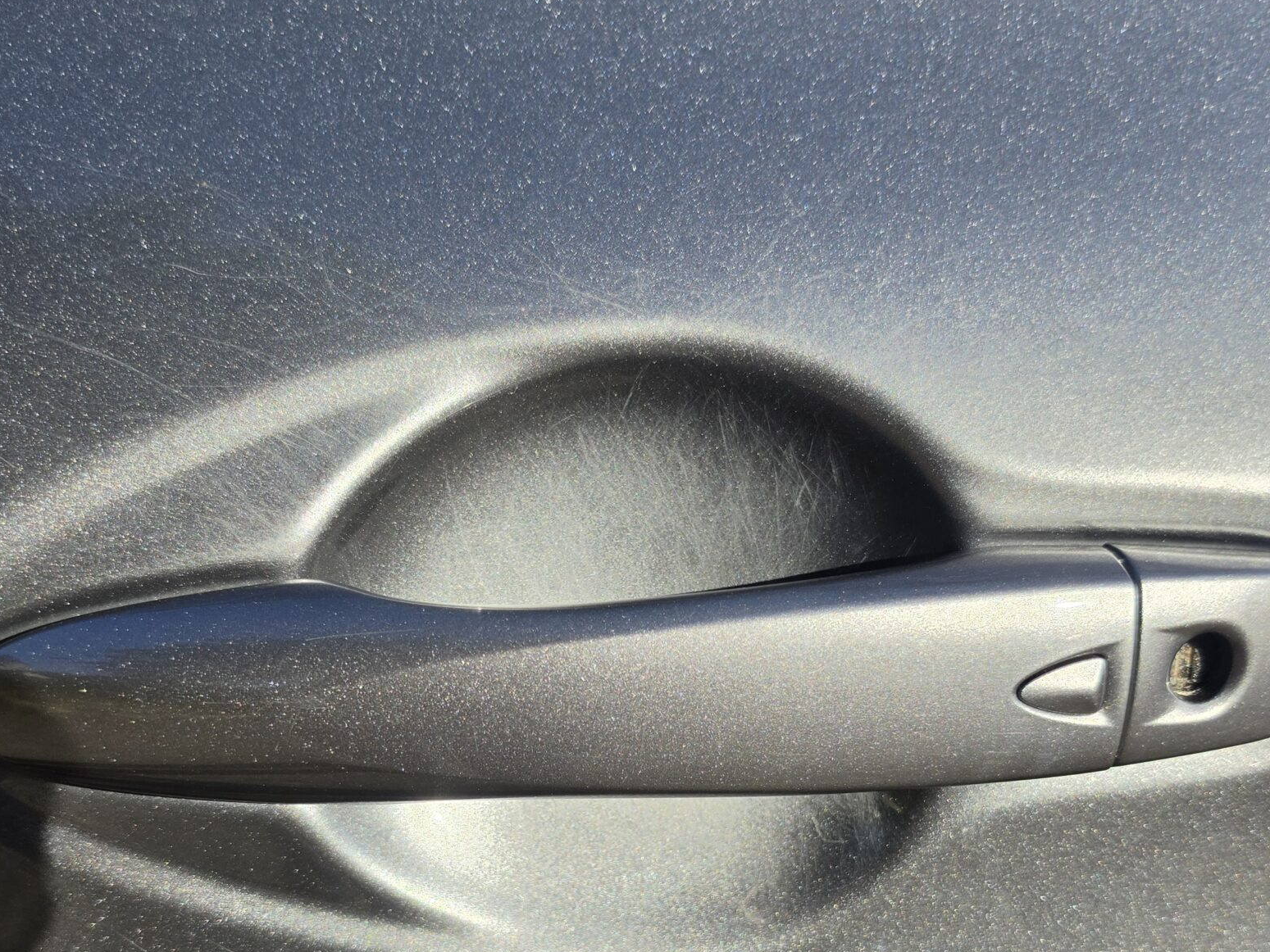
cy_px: 699
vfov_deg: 36.9
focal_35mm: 38
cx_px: 640
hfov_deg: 49.0
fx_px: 1394
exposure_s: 1/7622
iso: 64
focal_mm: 6.5
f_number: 1.4
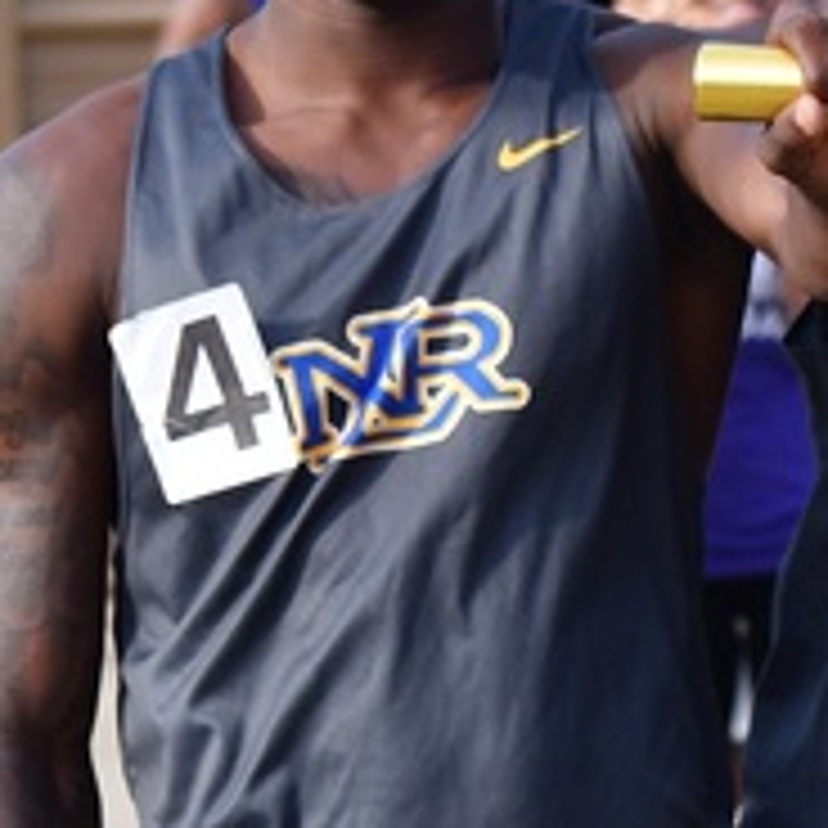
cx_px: 1451
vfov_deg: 3.5
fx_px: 13423
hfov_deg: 3.5
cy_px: 842
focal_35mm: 496
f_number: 5.6
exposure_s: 1/500
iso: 220
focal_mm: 70
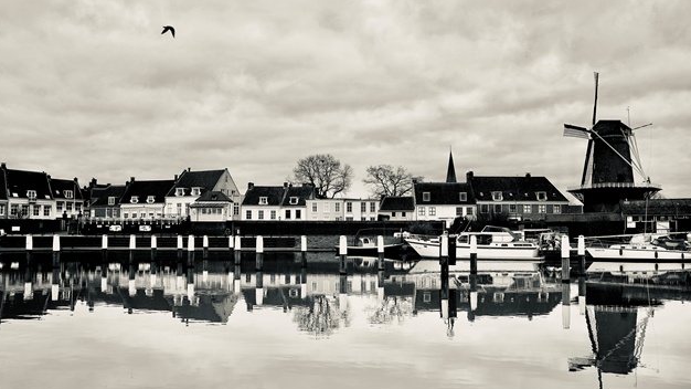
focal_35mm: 30
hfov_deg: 64.3
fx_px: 550
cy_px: 198
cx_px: 346
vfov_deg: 38.9
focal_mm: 28
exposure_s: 1/160
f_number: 6.3
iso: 400
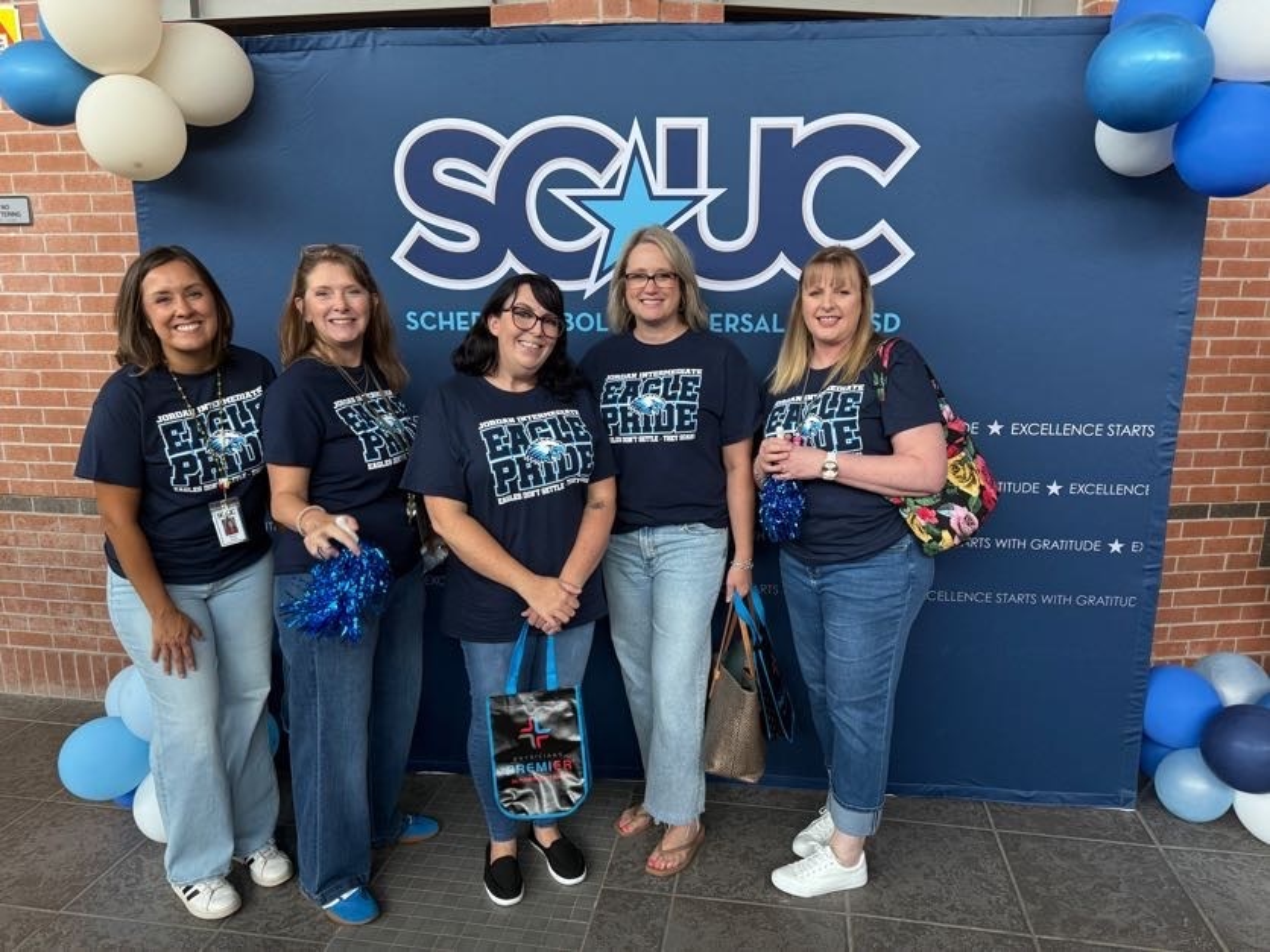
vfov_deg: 56.8
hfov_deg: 71.6
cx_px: 635
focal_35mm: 24
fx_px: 881
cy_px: 476
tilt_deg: -12.5
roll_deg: -0.2
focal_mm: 6.76
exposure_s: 1/120
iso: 200
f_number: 1.78
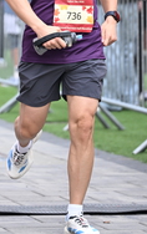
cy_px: -70
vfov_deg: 6.3
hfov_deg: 4.0
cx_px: -38
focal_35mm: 328
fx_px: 2096
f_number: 2.8
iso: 640
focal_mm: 110
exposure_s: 1/1250
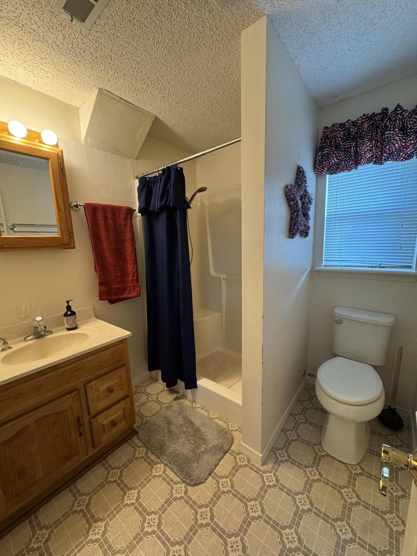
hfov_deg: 85.7
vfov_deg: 102.1
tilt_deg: -9.1
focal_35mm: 14
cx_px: 208
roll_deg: +2.3
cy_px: 278
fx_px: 225
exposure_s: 1/60
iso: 400
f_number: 2.2
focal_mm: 2.22
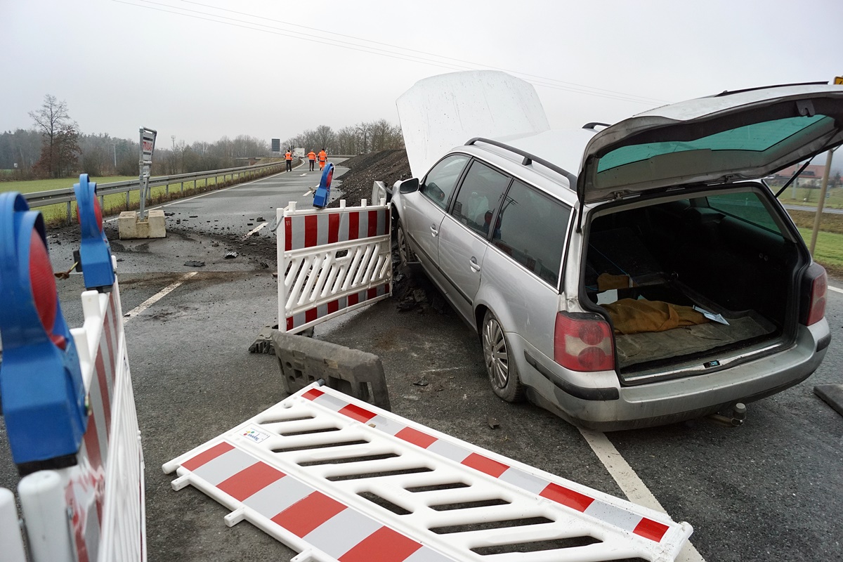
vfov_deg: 47.9
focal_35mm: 27
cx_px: 422
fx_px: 632
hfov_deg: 67.4
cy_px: 281
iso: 800
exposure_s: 1/2000
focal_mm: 18
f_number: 4
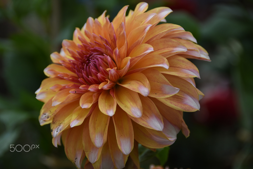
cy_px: 84
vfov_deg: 8.7
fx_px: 1107
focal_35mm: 158
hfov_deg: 13.0
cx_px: 126
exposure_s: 1/200
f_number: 5.3
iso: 250
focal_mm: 105
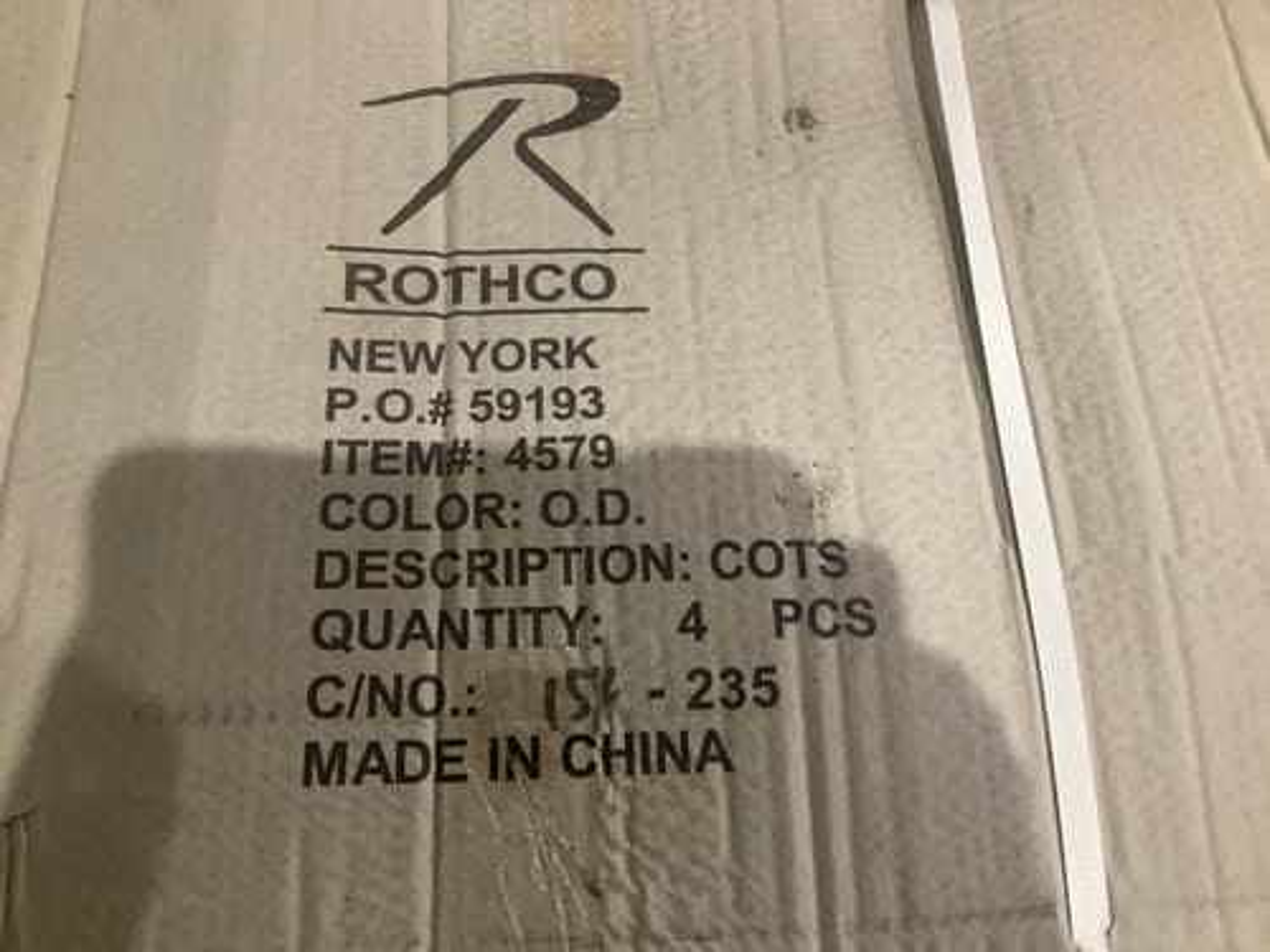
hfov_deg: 58.4
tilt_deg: -63.9
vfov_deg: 45.4
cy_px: 476
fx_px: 1137
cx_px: 635
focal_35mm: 31
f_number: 2.4
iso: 250
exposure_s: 1/33
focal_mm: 3.3
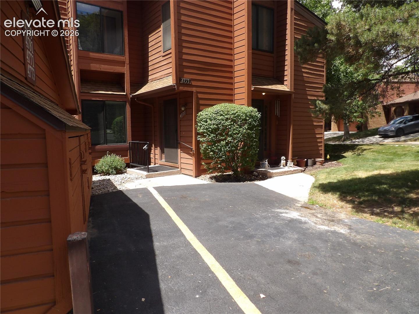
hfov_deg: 71.6
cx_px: 210
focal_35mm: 24
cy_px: 157
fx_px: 291
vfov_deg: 56.8
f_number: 3.2
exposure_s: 1/536
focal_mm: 4.3
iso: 100
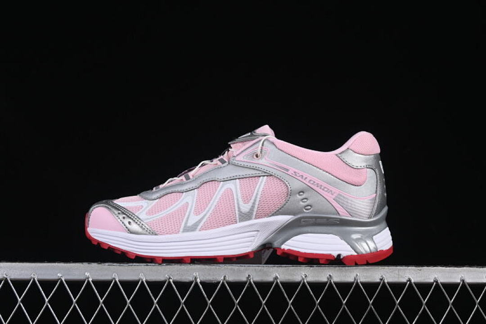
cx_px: 243
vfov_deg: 18.2
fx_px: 1012
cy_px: 162
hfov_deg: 27.0
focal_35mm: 75
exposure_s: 1/80
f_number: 8
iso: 160
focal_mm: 50
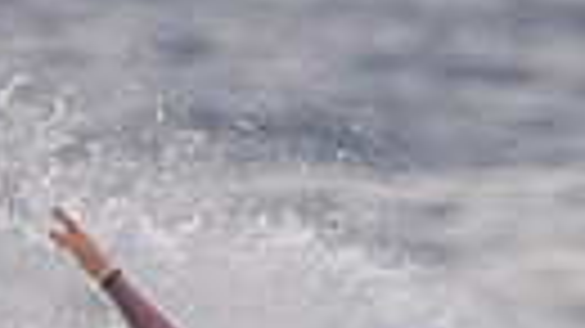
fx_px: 58037
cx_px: 454
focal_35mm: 3743
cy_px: 816
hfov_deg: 0.6
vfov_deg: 0.3
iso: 6400
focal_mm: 800
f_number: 11
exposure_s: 1/2000
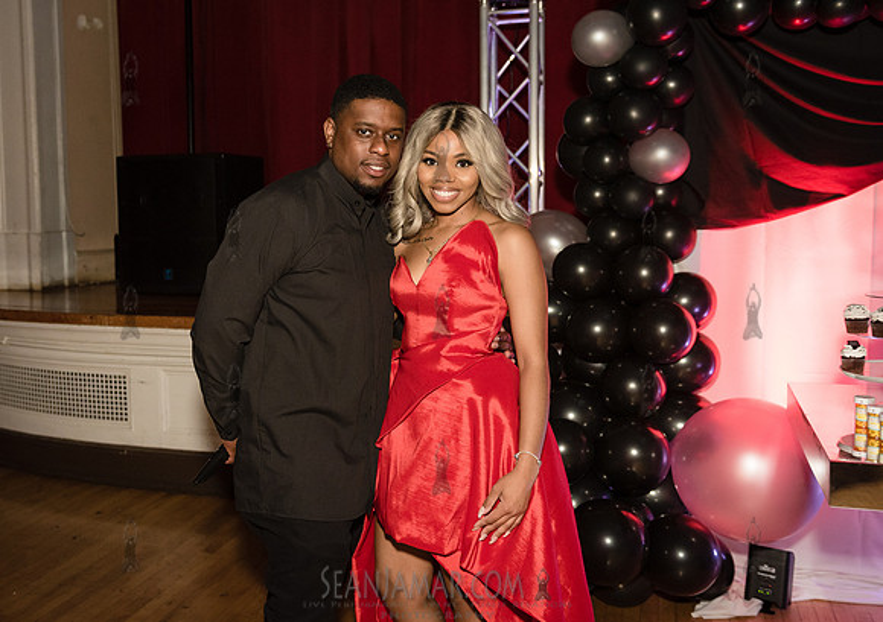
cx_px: 365
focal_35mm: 37
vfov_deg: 37.3
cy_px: 277
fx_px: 921
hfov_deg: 51.0
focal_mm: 32
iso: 2000
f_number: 3.5
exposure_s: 1/250
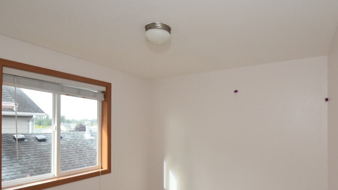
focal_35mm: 22
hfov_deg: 80.7
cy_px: 112
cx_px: 195
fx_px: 197
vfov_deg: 51.2
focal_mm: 10
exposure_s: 1/160
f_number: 4.5
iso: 800
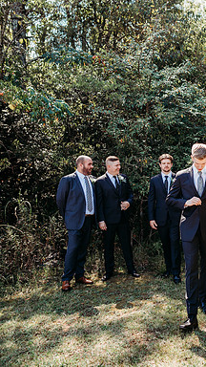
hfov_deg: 29.3
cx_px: 201
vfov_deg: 52.8
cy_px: 183
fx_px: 369
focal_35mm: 38
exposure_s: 1/400
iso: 100
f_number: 2.8
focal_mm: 24
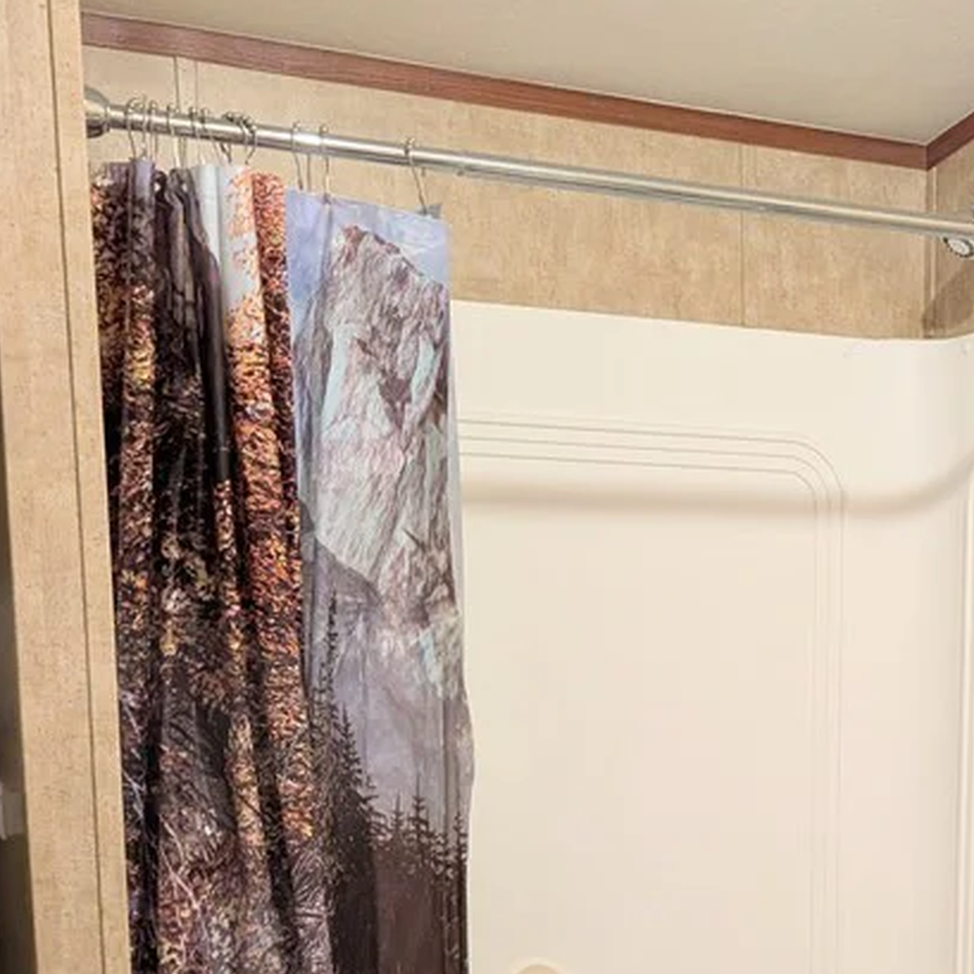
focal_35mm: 53
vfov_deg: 30.7
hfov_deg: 31.1
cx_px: 830
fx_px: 1687
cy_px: 891
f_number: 1.68
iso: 826
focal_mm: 6.9
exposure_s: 1/67.6
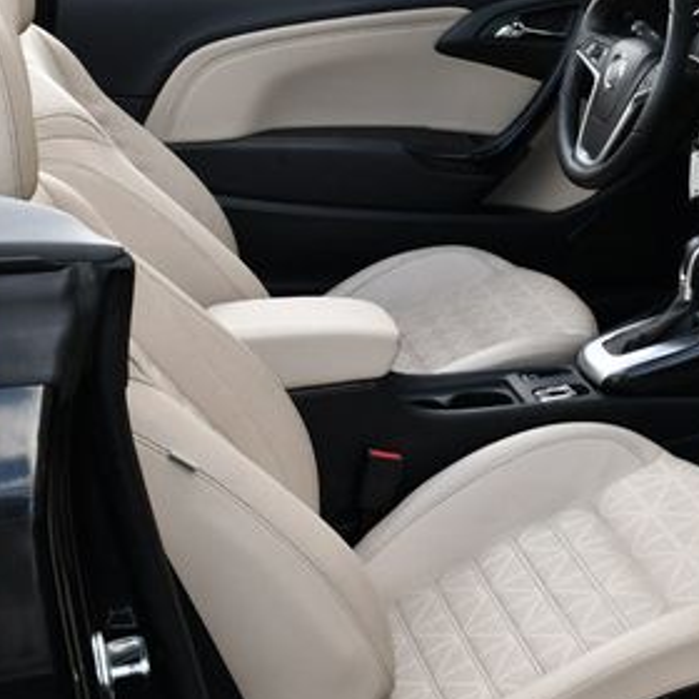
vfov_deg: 24.7
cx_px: 572
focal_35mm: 70
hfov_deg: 24.2
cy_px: 330
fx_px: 1599
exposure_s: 1/250
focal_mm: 18
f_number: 5.6
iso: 200
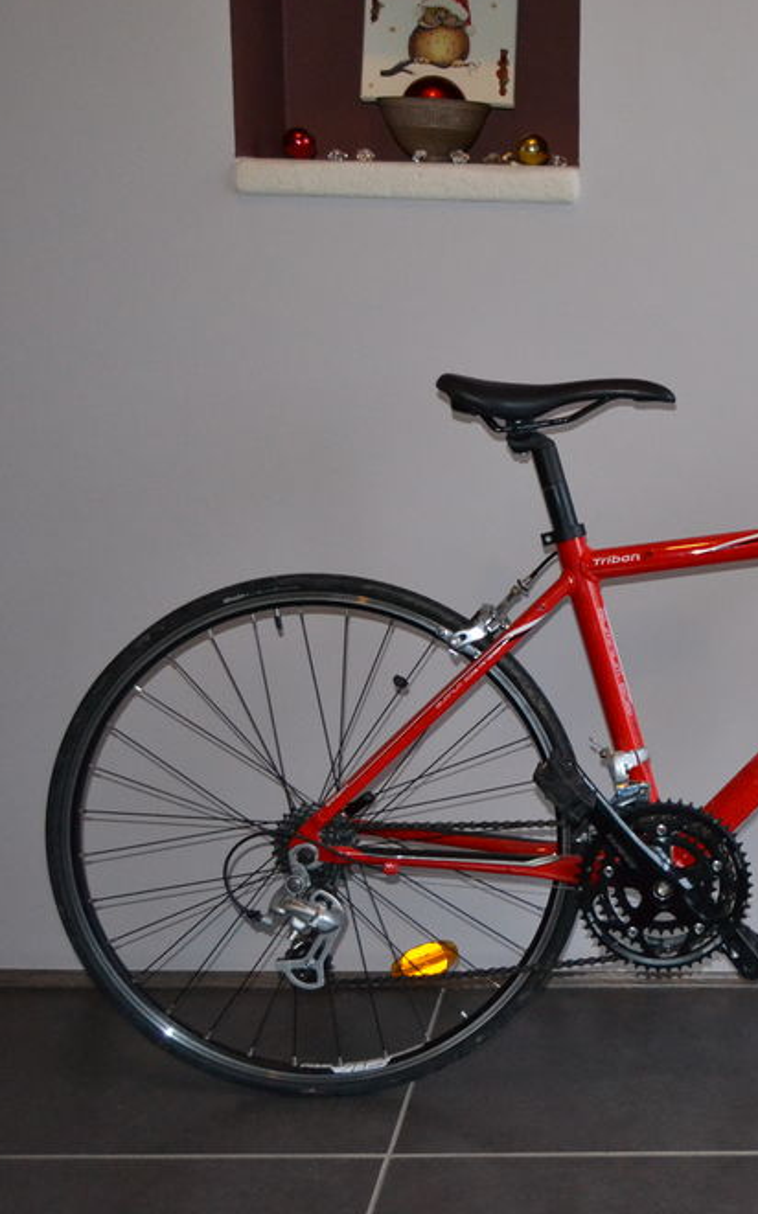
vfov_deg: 39.6
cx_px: 802
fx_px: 1687
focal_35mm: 51
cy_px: 606
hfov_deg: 23.9
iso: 2200
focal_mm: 22
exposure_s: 1/60
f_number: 3.5
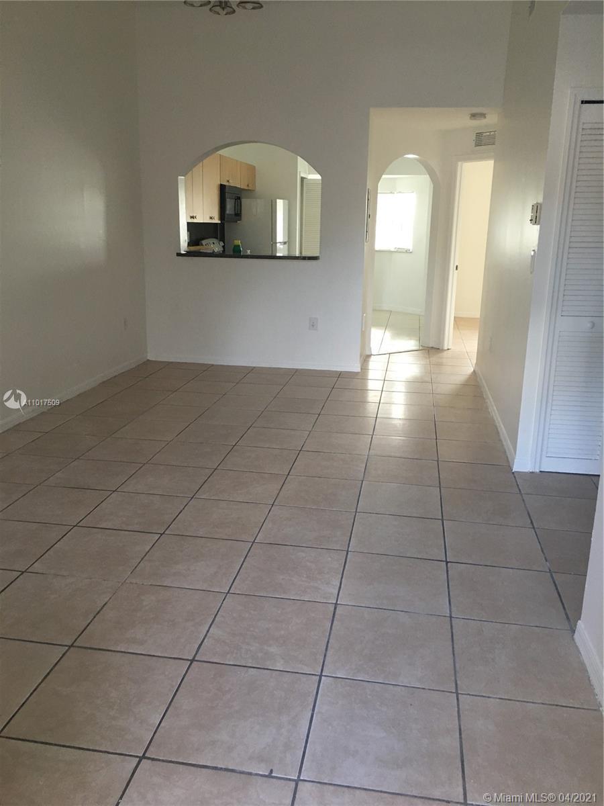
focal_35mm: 29
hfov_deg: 48.2
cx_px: 302
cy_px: 403
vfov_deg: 61.7
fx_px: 675
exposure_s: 1/15
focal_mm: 4.15
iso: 50
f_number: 2.2
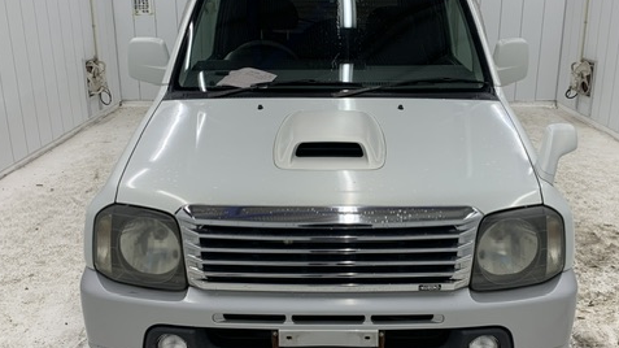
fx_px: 624
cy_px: 190
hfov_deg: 52.7
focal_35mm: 38
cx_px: 335
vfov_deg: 31.1
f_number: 1.8
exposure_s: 1/121
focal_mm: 4.25
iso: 50
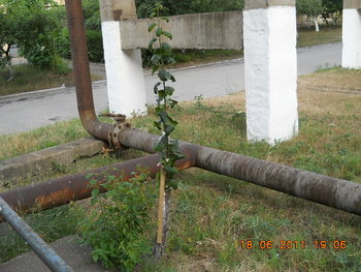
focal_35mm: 41
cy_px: 136
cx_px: 180
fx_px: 428
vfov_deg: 35.2
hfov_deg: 45.7
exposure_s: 1/50
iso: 80
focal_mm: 6.72
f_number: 3.1
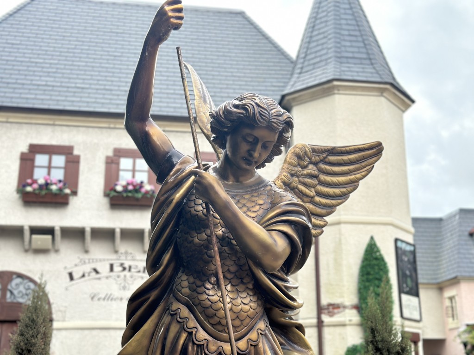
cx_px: 237
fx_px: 657
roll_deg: +0.2
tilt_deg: +17.1
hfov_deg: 39.7
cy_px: 178
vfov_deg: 30.3
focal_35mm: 48
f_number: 1.78
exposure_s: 1/971
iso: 80
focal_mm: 6.86
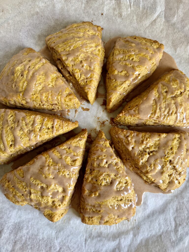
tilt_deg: -83.0
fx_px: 175
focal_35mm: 24
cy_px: 126
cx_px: 94
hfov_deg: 56.8
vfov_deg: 71.6
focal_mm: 6.76
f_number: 1.78
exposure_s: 1/121
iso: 100
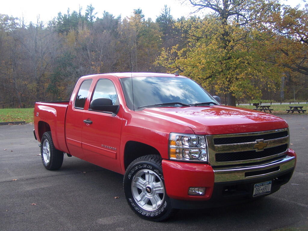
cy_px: 116
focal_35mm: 40
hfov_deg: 46.8
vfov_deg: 36.0
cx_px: 154
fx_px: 356
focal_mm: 6.7
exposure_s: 1/160
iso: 80
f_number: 2.8
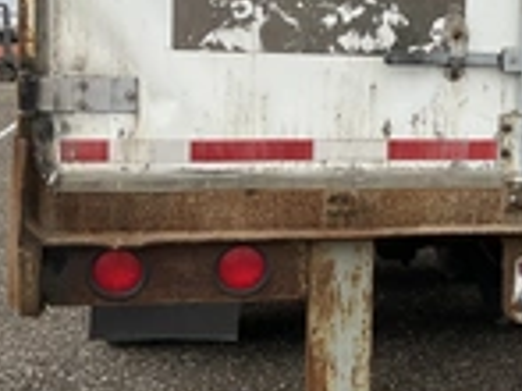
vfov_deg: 18.5
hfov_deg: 23.5
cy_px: 96
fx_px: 1190
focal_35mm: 79
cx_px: 540
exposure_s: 1/1168
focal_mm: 3
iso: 25
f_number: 1.8
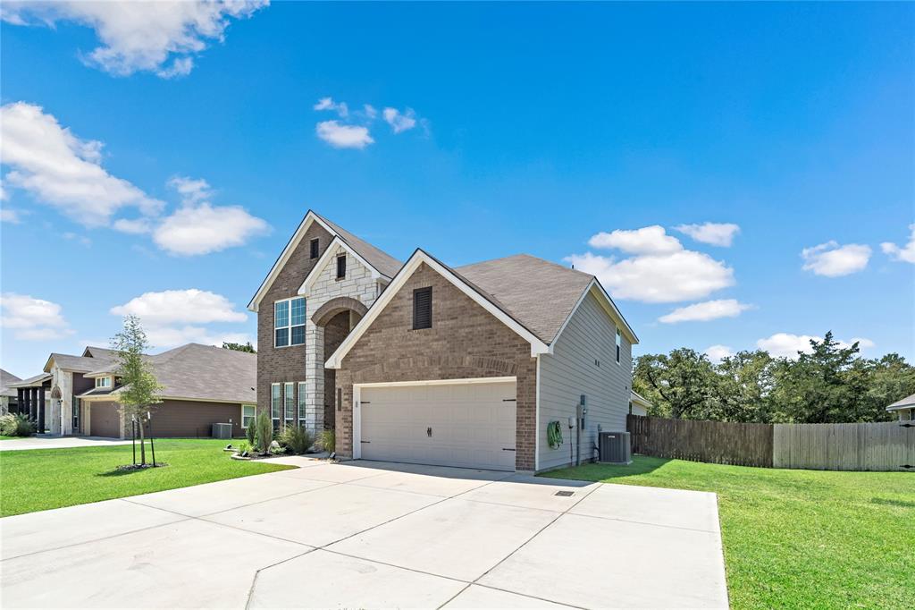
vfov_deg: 81.2
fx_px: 356
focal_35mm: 14
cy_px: 305
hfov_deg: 104.3
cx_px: 458
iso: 400
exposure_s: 1/1250
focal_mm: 14
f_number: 9
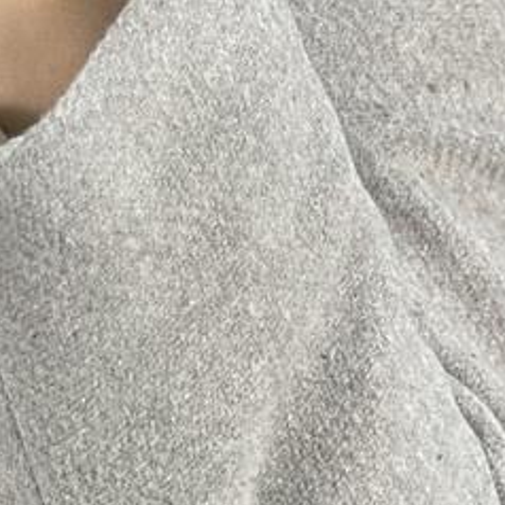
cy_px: 777
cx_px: -373
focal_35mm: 285
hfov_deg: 6.0
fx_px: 4704
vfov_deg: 6.1
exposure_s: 1/100
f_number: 1.78
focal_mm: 6.86
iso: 64
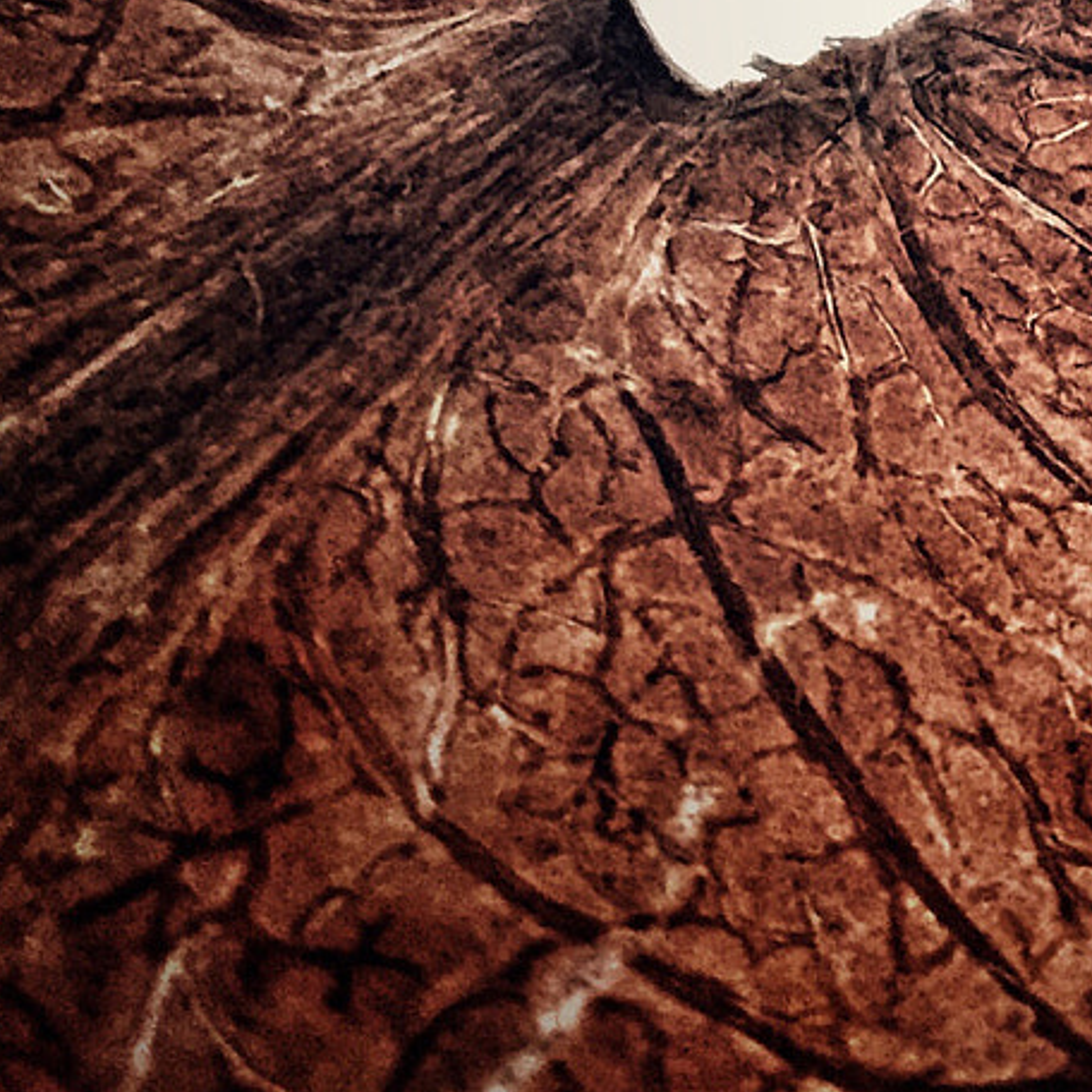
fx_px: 3212
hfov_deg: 18.3
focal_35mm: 90
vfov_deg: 18.7
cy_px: -36
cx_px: 1324
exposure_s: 1/20
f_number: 2.2
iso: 250
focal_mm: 4.15
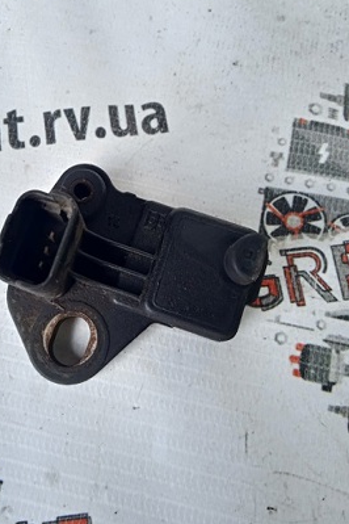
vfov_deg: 54.3
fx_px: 509
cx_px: 134
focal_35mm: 35
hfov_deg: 37.7
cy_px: 232
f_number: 2.2
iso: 134
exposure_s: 1/100
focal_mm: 3.43
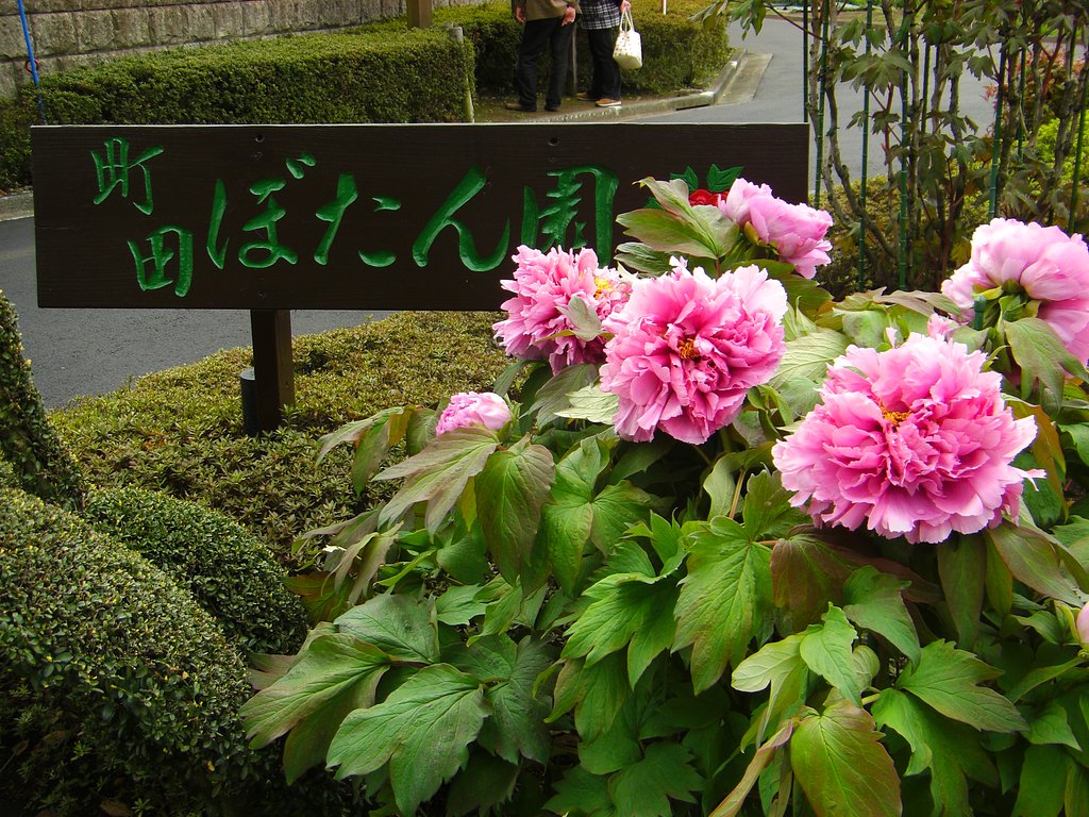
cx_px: 544
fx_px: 1479
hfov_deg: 40.4
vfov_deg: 30.9
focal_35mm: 47
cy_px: 408
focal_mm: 7.9
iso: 50
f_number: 3.6
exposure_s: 1/250
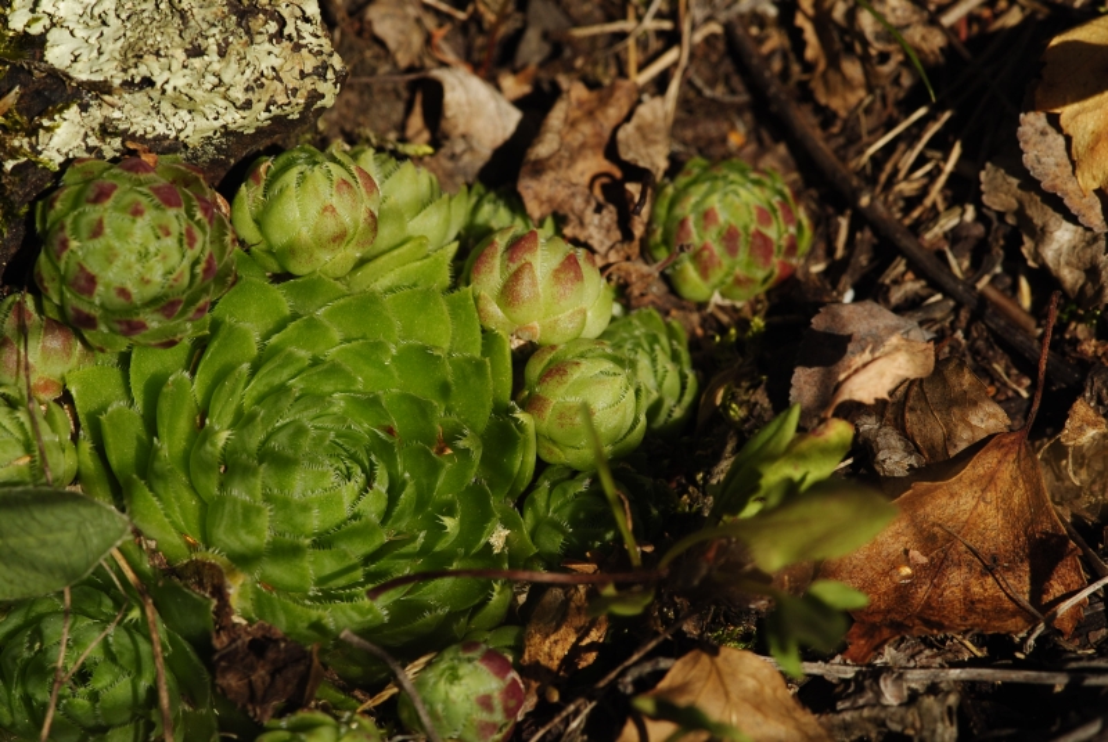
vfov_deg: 10.8
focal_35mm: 128
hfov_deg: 16.0
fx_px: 3930
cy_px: 371
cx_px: 554
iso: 100
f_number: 10
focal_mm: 85
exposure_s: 1/250
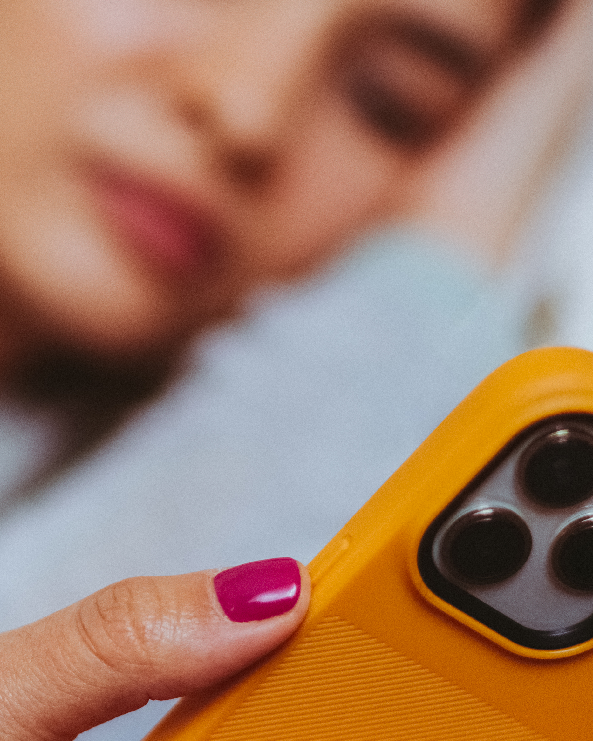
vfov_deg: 17.2
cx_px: 187
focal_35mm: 112
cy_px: 410
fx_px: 2457
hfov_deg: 13.7
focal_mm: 35
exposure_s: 1/400
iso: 320
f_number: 1.4
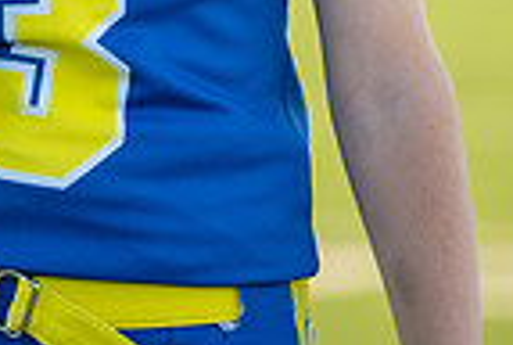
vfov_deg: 2.1
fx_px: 9168
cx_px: 112
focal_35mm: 642
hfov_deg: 3.2
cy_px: -368
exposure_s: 1/400
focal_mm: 148
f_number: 2.8
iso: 100
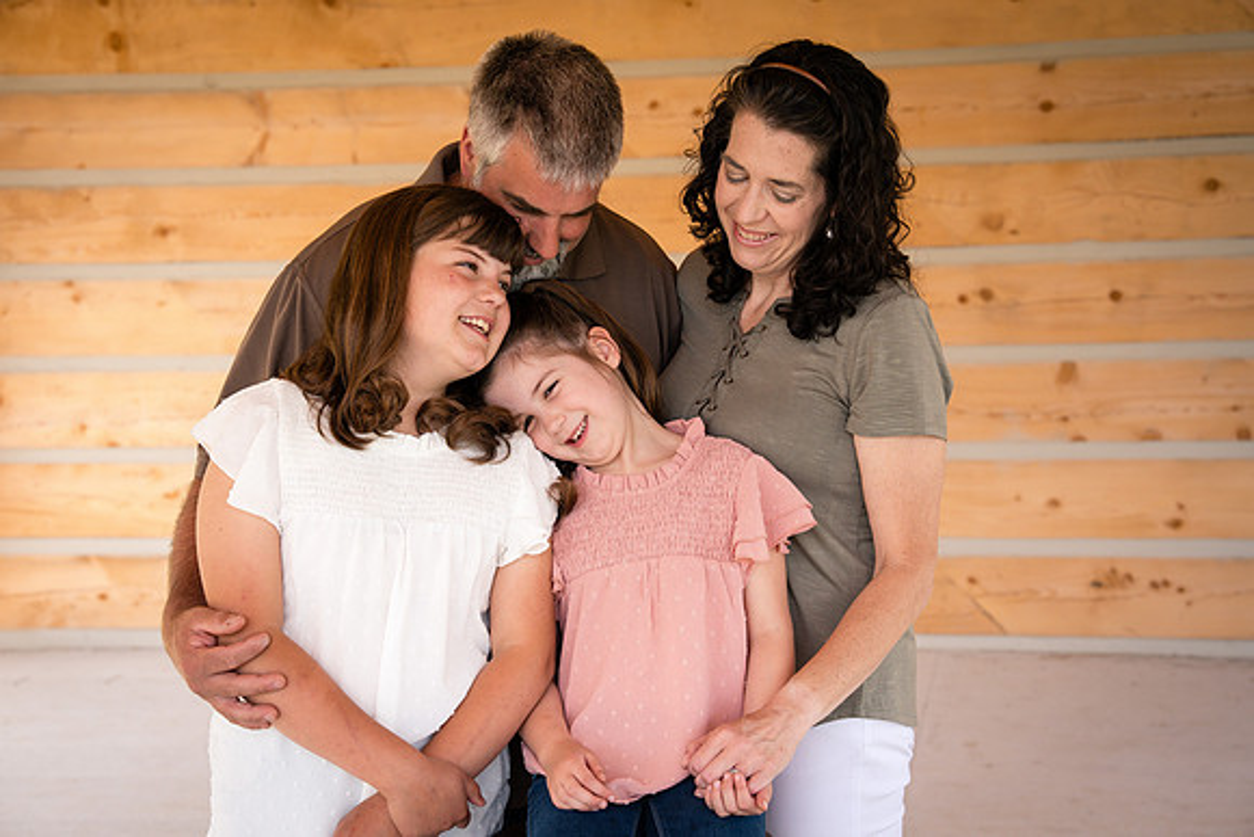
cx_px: 627
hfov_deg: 28.8
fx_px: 2439
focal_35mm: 70
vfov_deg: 19.5
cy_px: 418
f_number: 5.6
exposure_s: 1/250
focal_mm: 70
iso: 250
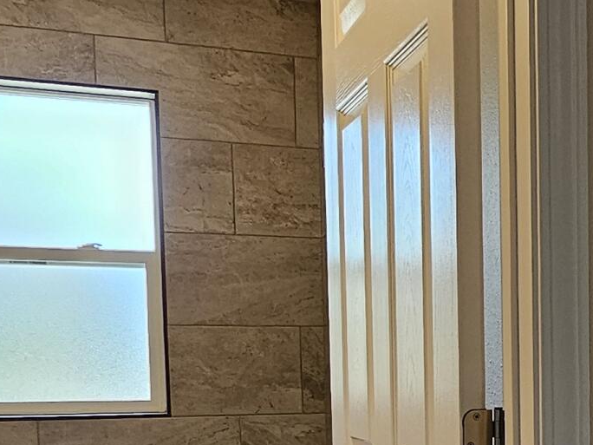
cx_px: 596
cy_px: 448
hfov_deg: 31.2
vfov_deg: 24.5
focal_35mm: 57
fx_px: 976
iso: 100
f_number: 2.2
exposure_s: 1/60
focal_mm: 2.2
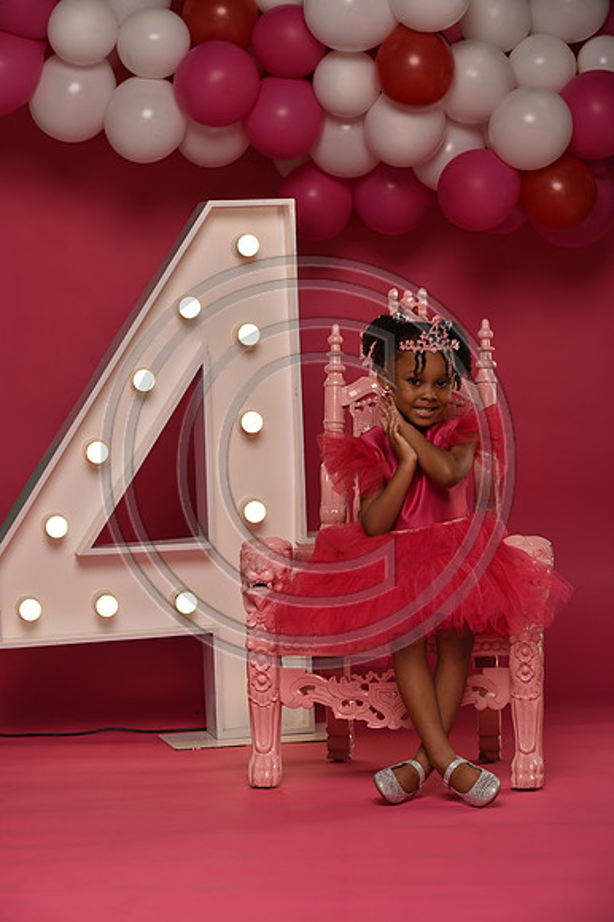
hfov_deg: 16.1
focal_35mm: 85
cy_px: 461
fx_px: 2177
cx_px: 307
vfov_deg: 23.9
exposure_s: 1/160
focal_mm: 85
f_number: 5.6
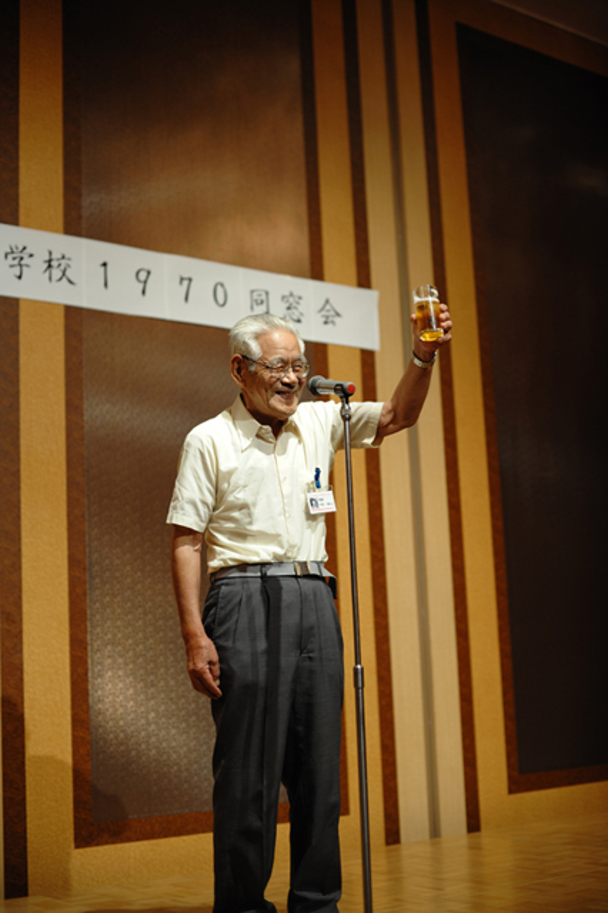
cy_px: 456
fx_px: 1268
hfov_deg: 27.0
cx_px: 304
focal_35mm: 50
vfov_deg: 39.6
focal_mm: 50
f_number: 2.8
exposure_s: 1/125
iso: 560
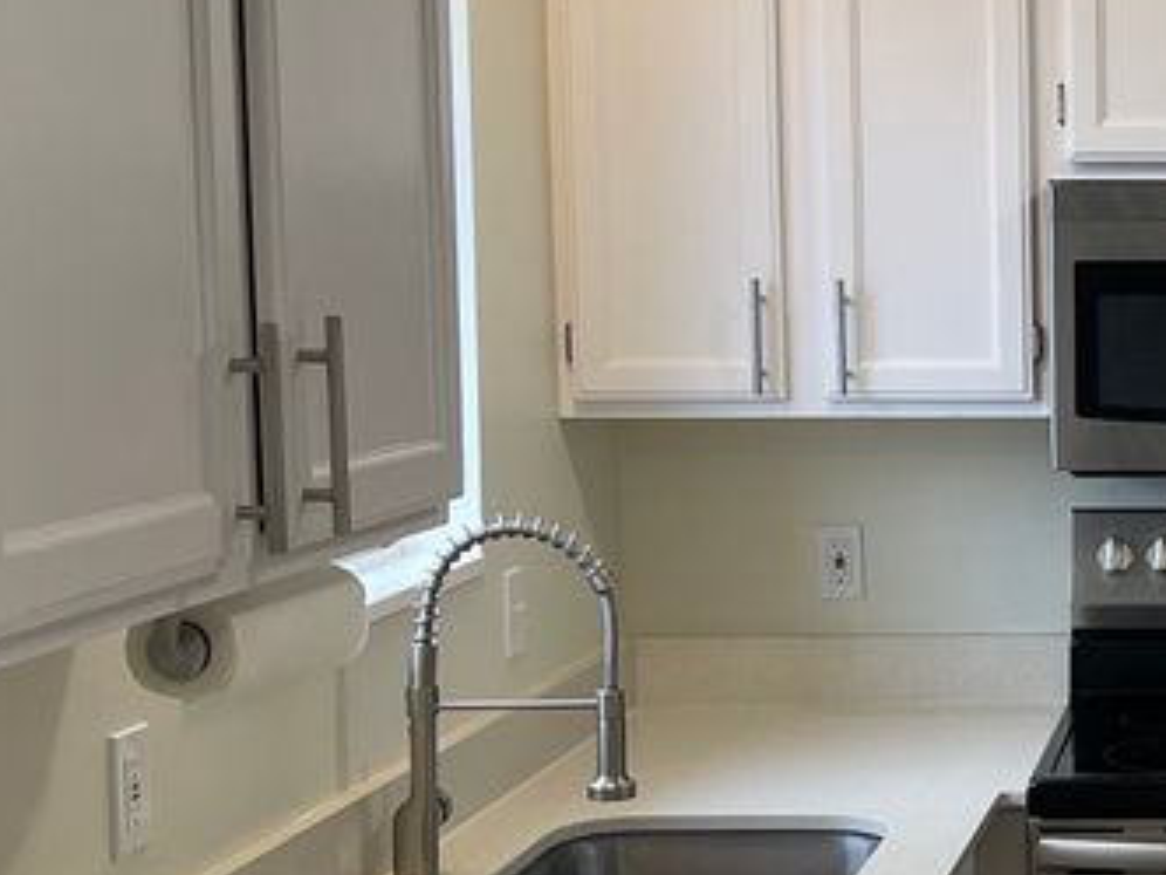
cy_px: 460
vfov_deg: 19.1
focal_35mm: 77
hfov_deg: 23.5
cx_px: 1328
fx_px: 2594
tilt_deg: -5.7
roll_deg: +0.8
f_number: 1.6
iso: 125
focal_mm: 5.1
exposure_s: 1/120
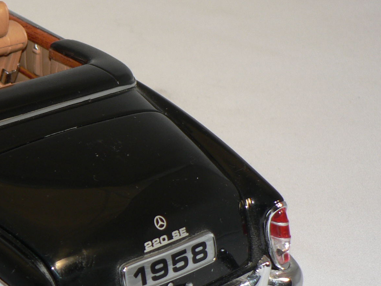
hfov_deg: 14.2
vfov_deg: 10.9
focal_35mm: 136
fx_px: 1497
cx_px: -23
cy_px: 138
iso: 80
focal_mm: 10.4
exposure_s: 1/60
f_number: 3.2
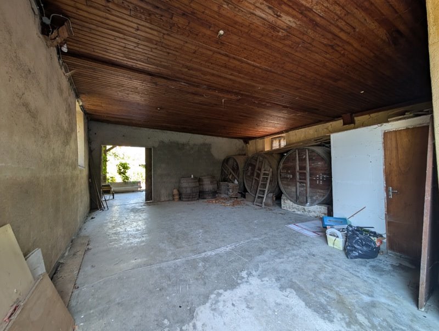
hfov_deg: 110.5
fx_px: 152
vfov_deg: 94.6
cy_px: 166
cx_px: 220
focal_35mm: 12
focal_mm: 2.02
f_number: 1.7
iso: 53
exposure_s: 1/55.4
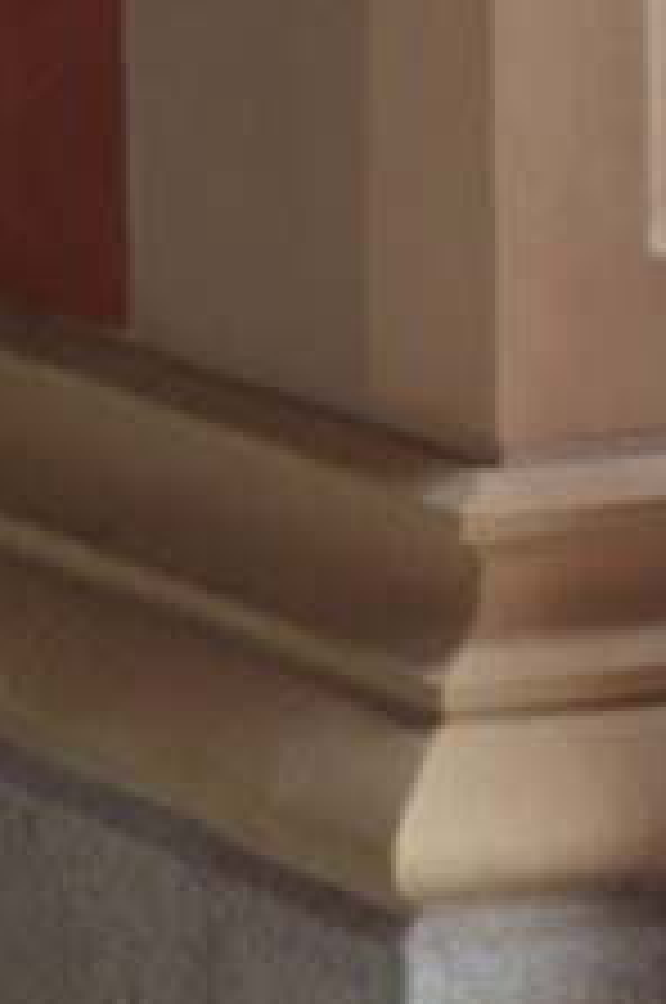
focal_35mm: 345
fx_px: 9603
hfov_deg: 3.9
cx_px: 1235
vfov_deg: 6.0
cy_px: -45
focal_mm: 50
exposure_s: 1/400
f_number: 2.2
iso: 200
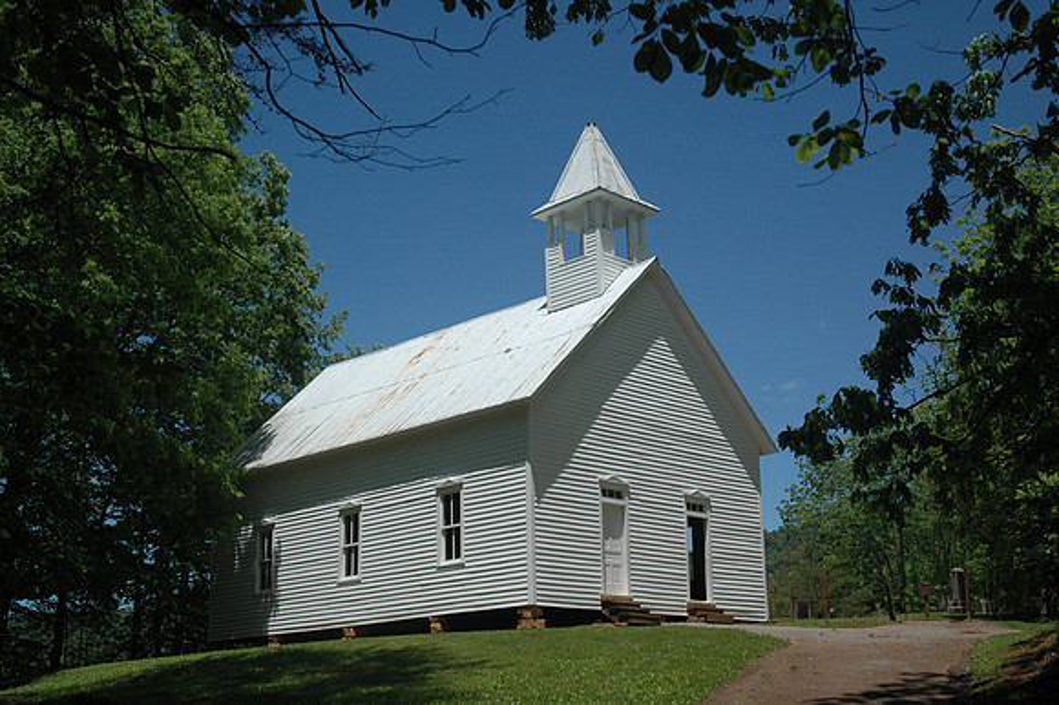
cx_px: 530
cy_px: 352
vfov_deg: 28.9
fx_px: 1367
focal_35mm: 46
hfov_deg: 42.3
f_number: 4
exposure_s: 1/5000
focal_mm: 31
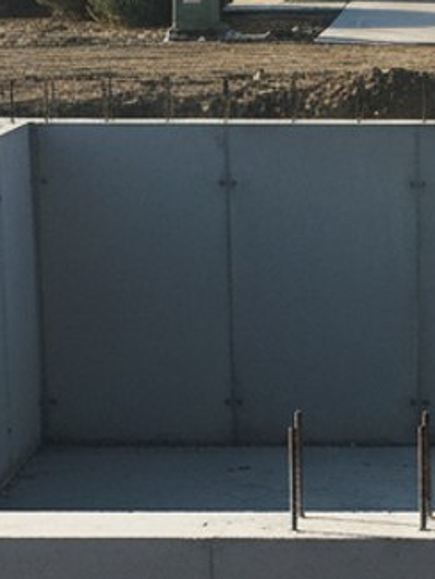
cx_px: 540
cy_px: 363
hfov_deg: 16.6
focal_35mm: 85
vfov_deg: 23.0
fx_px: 1423
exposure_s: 1/165
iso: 736
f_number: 1.8
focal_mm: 6.4
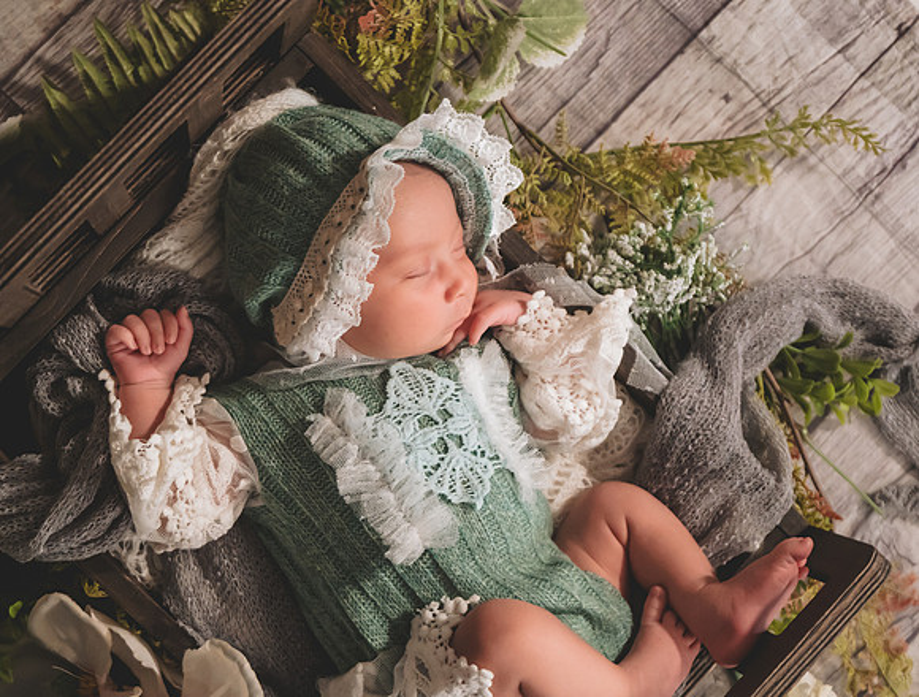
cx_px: 524
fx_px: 1629
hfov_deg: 31.5
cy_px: 348
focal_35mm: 61
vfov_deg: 24.2
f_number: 4
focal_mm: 56
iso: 5000
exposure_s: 1/125
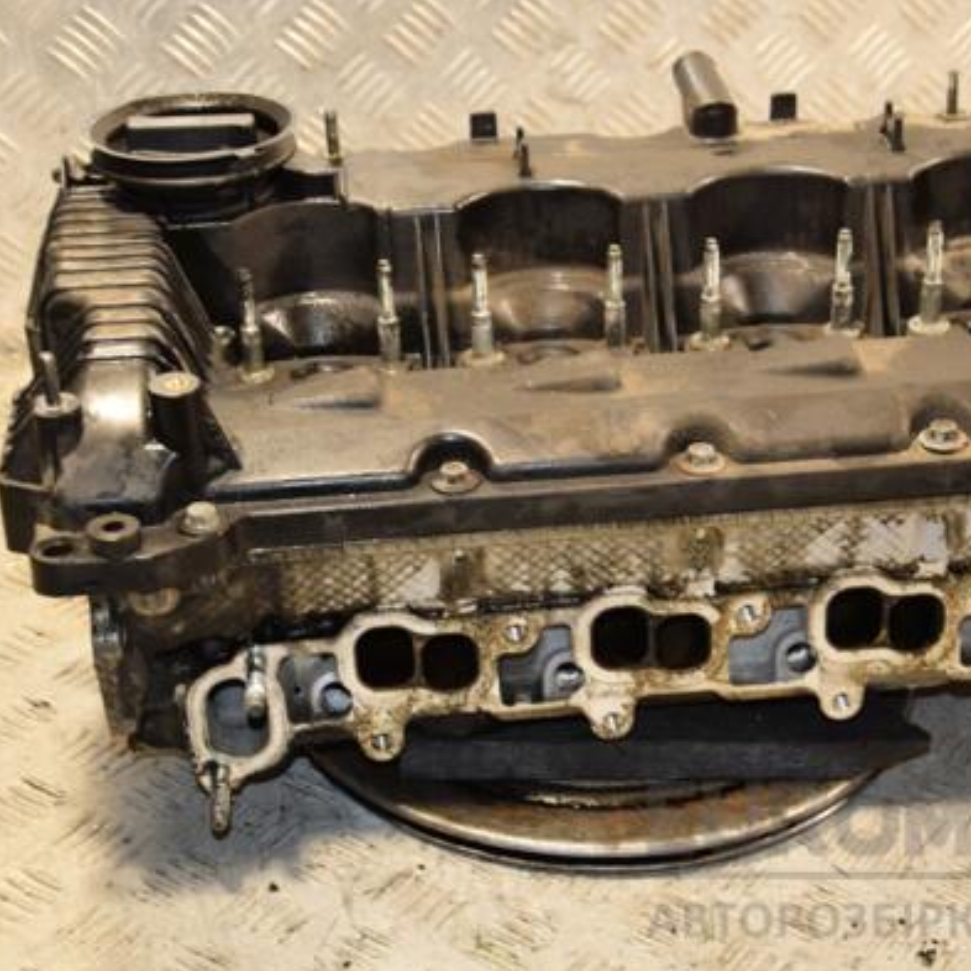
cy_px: 489
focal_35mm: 74
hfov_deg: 23.3
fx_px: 2348
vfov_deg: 23.4
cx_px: 600
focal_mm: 38
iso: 800
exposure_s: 1/125
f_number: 5
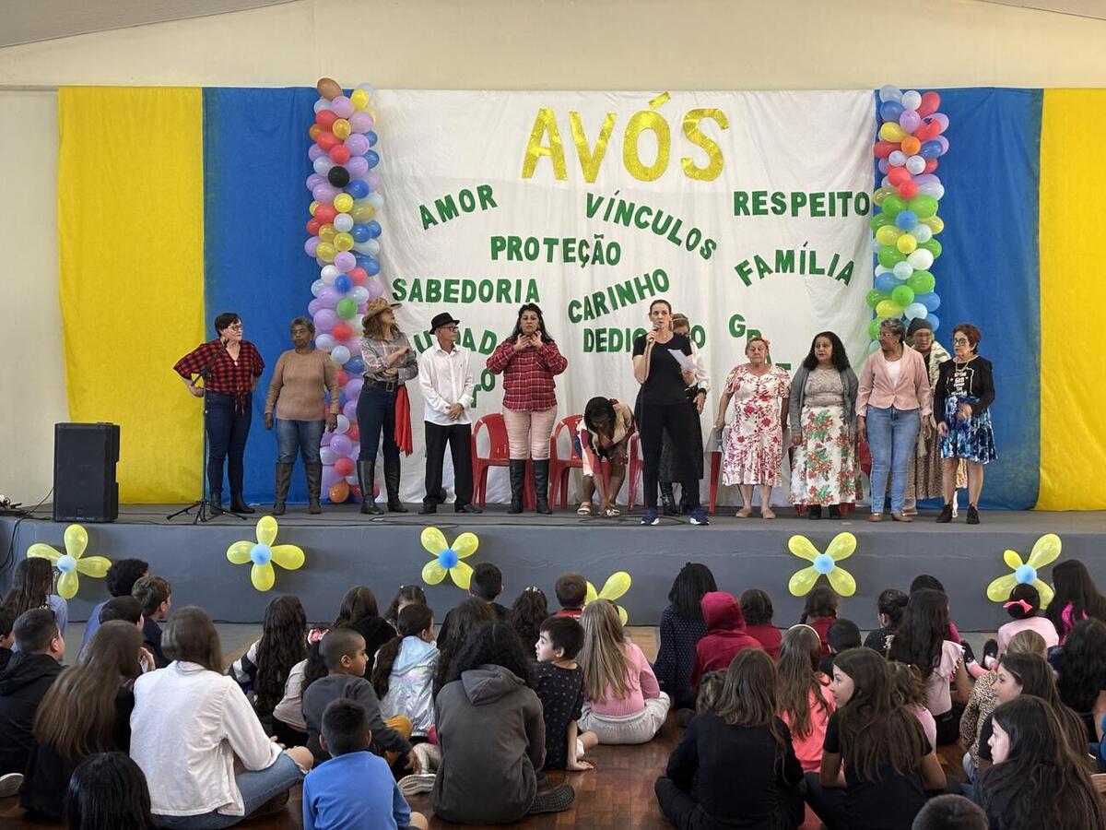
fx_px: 1661
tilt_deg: -1.4
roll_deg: -0.3
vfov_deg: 28.0
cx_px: 553
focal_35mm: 52
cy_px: 415
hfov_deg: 36.8
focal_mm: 5.96
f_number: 1.6
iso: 160
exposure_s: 1/40
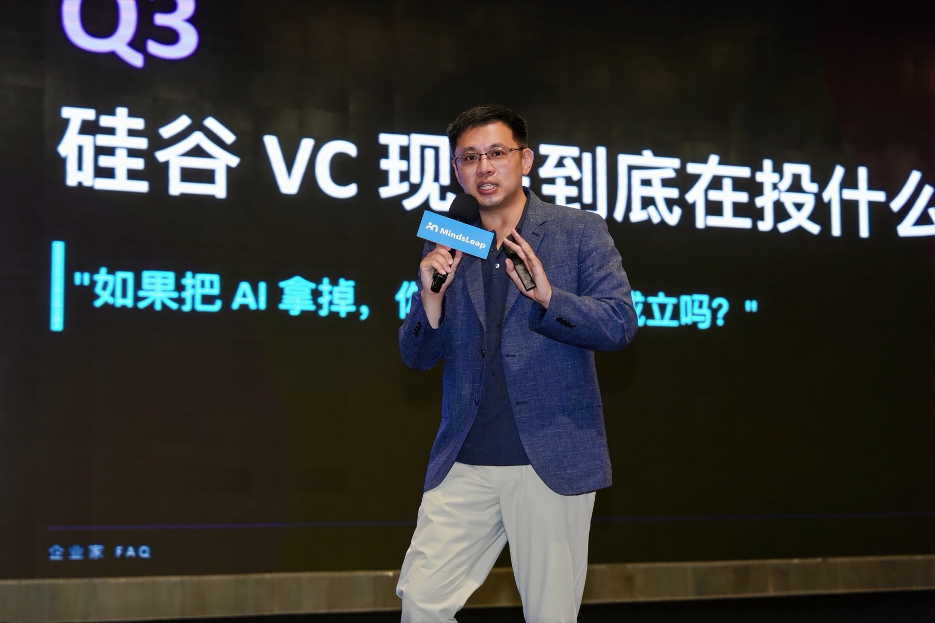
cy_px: 312
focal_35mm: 70
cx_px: 468
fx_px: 1817
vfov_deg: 19.4
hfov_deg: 28.9
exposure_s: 1/48
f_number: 3.5
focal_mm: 6.3
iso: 640
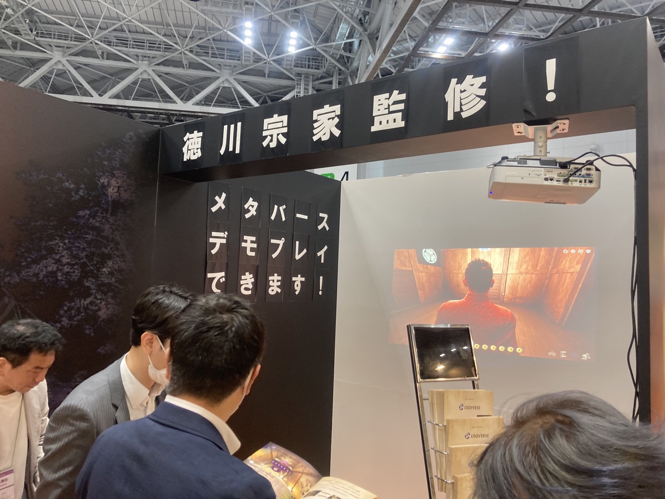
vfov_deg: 49.7
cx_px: 332
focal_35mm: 28
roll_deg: -3.0
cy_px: 250
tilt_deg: +5.3
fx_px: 538
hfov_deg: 63.4
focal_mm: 3.99
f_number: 1.8
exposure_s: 1/50
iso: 100
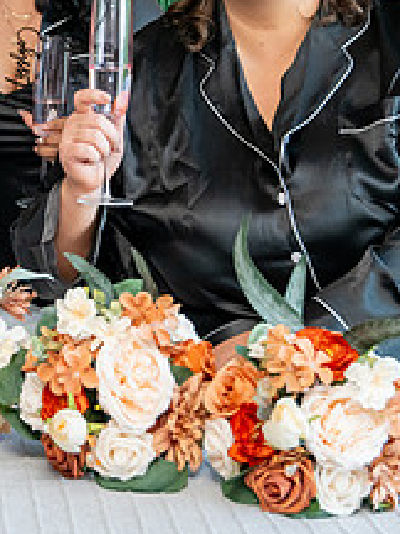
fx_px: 1833
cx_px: -119
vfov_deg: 16.4
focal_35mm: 119
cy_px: 75
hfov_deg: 12.1
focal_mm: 46
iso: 1250
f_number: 4
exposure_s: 1/320
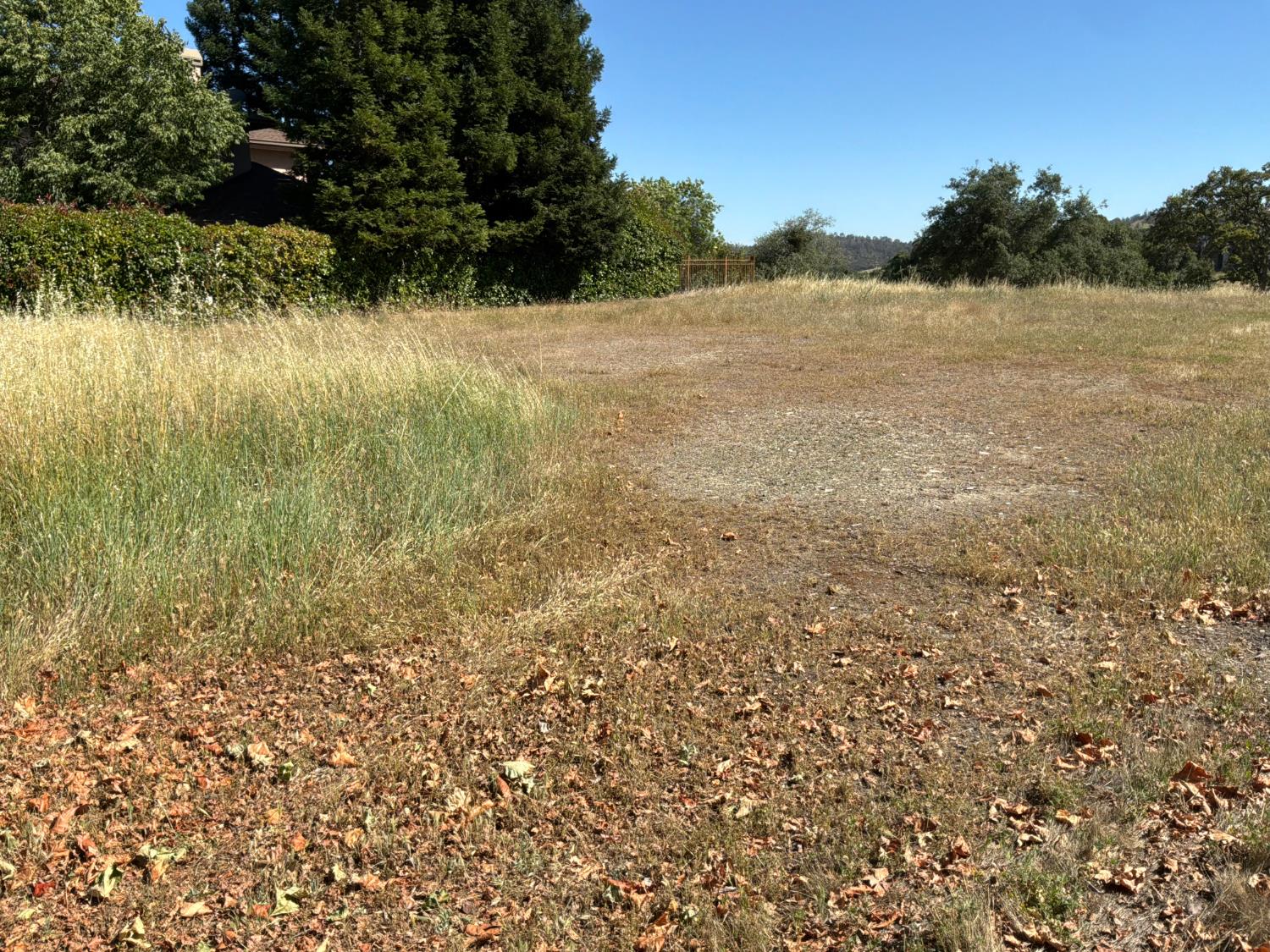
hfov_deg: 63.4
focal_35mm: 28
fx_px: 1027
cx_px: 635
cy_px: 476
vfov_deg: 49.7
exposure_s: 1/1730
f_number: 1.8
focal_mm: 3
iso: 25
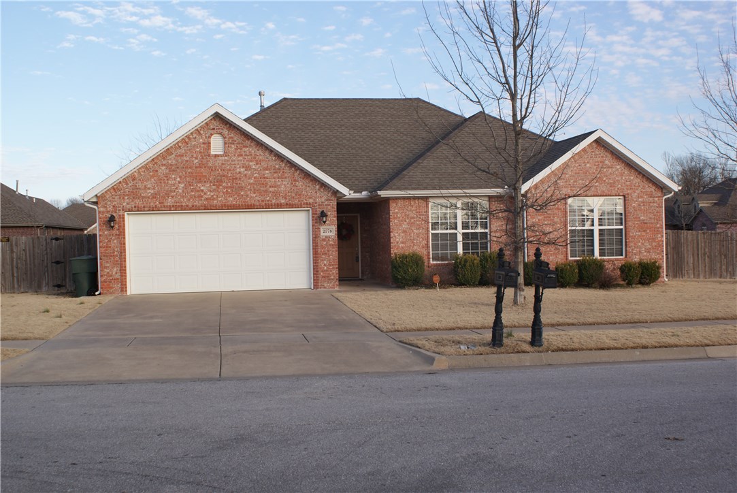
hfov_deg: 49.5
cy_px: 246
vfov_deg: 34.3
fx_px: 799
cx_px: 368
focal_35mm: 39
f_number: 8
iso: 100
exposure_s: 1/80
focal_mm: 26
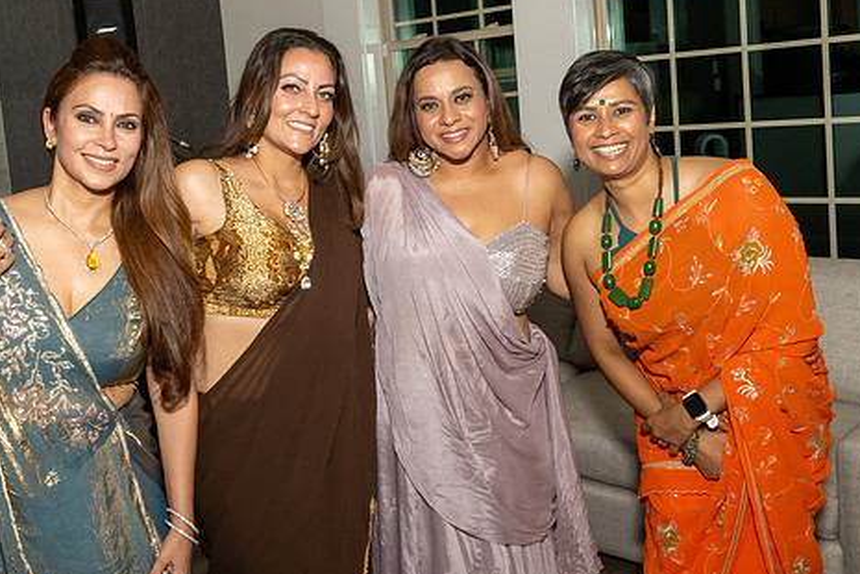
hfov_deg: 48.9
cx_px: 306
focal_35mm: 39
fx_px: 932
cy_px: 189
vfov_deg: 33.9
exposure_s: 1/250
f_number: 8
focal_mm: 17
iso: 1000
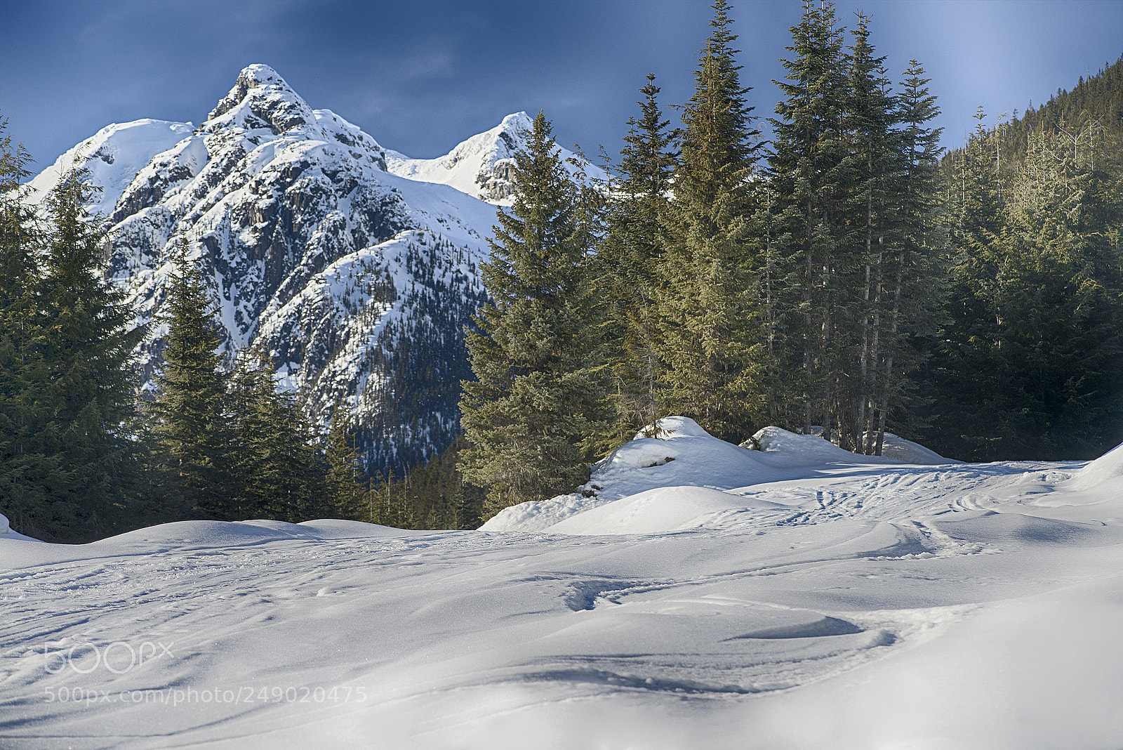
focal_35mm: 135
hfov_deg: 15.2
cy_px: 375
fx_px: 4213
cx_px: 562
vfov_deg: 10.2
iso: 100
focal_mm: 135
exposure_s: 1/200
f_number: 8
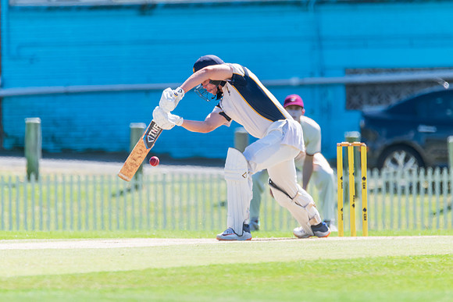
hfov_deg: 2.5
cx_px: 240
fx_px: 10347
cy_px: 117
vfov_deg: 1.7
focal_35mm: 822
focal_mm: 600
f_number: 6.3
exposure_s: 1/1250
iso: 400
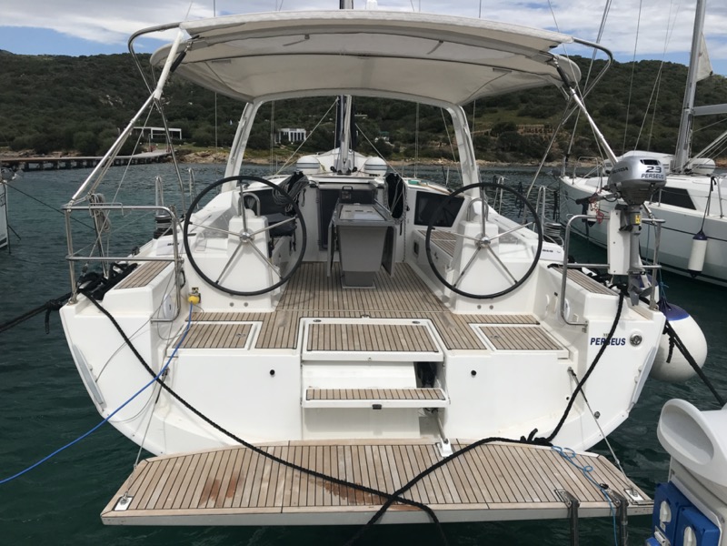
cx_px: 364
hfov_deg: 63.4
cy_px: 273
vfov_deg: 49.7
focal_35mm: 28
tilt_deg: -9.2
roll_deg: -1.3
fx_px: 588
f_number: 1.8
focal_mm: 3.99
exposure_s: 1/3195
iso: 20
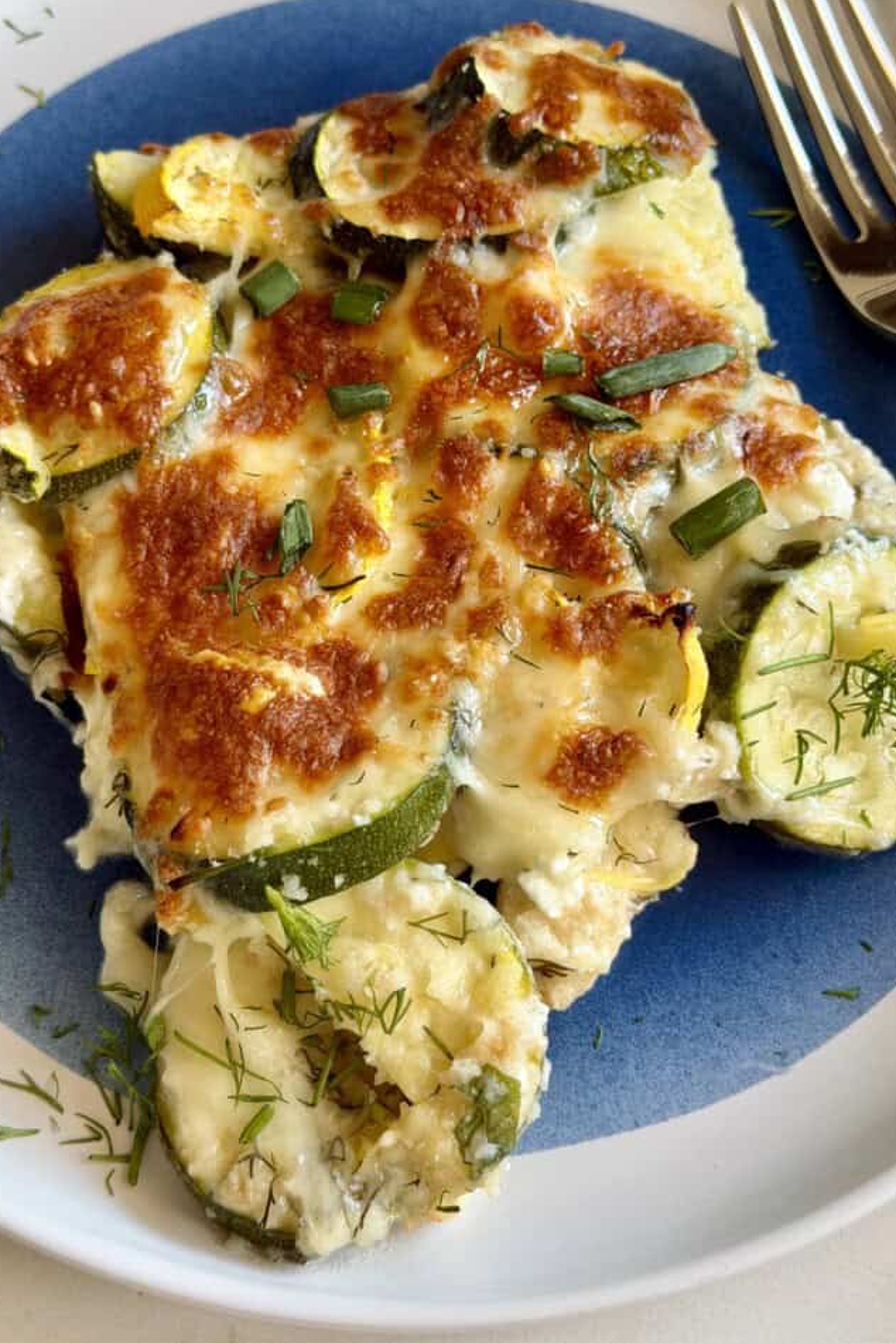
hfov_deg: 26.5
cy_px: 659
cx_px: 459
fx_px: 1902
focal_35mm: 51
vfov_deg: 38.9
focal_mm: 6.8
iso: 100
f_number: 1.8
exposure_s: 1/80
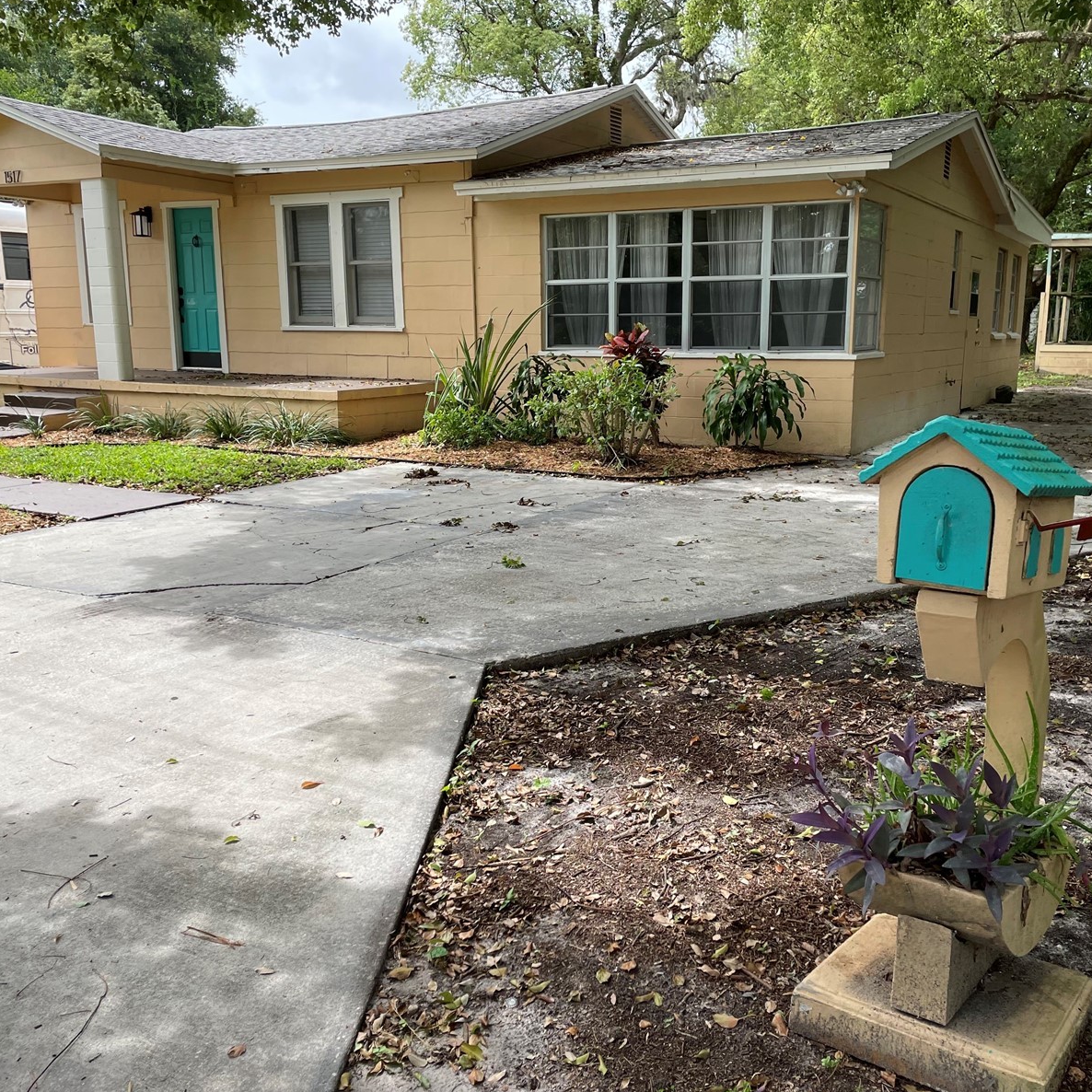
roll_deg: -0.1
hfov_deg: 52.4
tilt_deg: -10.4
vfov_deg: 52.5
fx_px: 1106
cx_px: 601
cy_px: 541
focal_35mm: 31
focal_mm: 4.2
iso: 32
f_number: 1.6
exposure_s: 1/1114
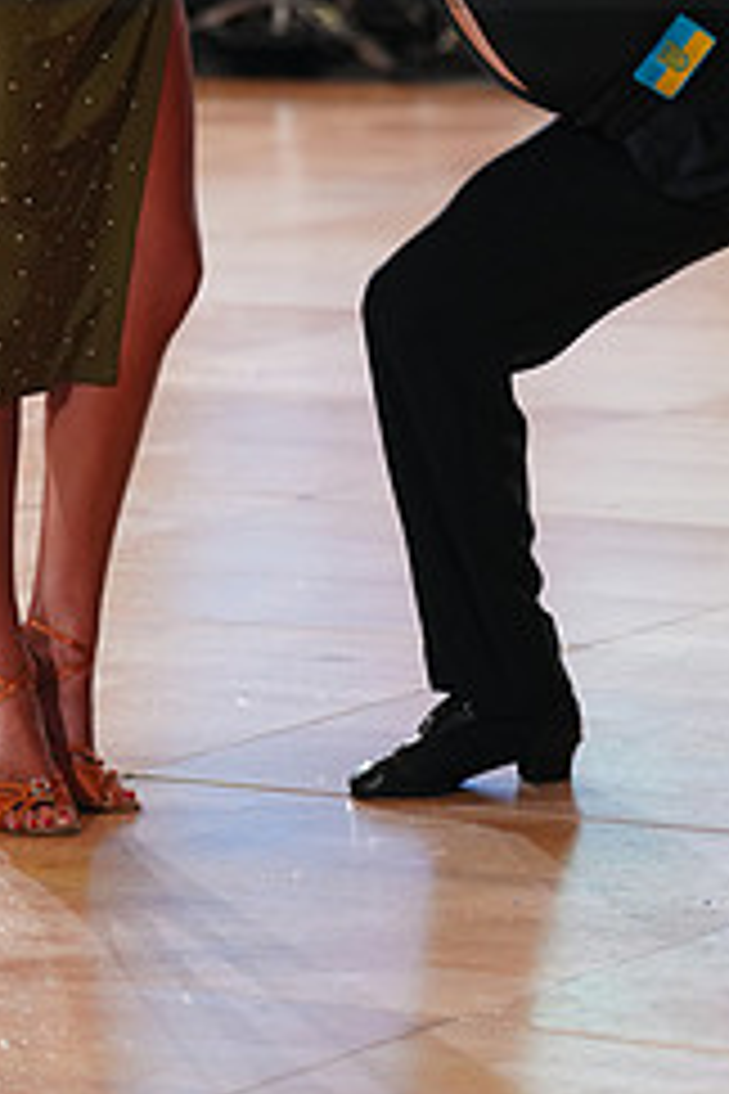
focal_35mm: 258
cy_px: -140
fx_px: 7836
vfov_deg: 7.9
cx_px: 340
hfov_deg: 5.3
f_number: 2.8
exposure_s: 1/400
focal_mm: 108
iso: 1600
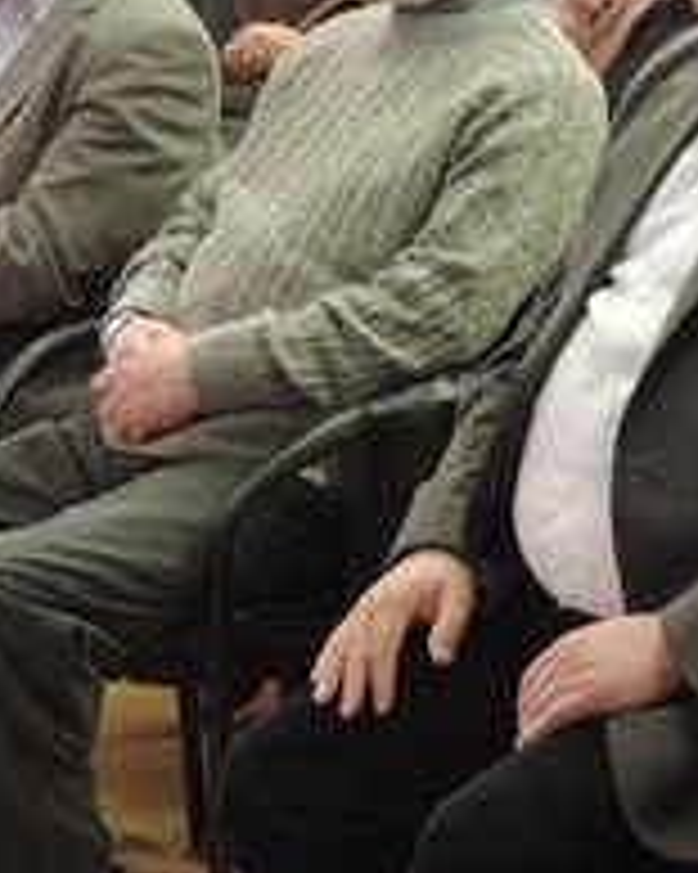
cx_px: 594
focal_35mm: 161
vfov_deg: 12.0
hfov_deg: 9.6
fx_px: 4161
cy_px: 482
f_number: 3.6
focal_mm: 8.9
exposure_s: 1/6
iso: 800
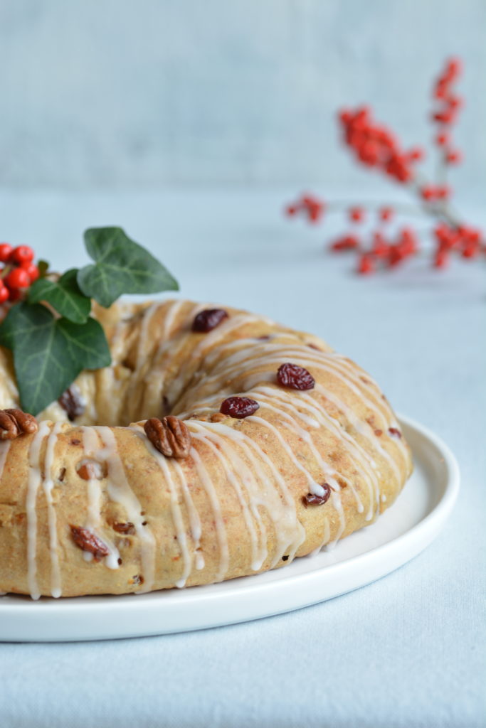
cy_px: 364
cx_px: 243
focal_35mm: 158
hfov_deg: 8.7
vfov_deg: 13.0
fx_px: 3188
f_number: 6.3
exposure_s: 1/4
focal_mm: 105
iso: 200
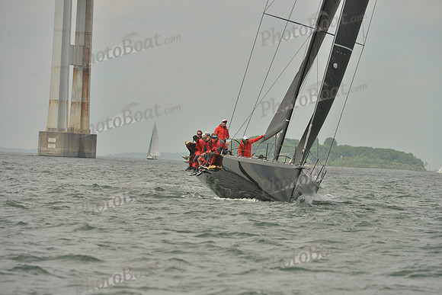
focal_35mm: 300
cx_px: 221
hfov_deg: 6.9
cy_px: 148
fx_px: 3684
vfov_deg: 4.6
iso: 280
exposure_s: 1/1000
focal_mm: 300
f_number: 9
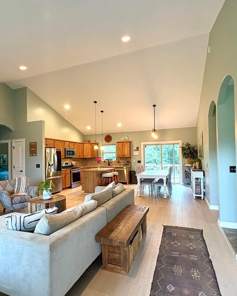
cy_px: 154
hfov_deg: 68.1
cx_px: 115
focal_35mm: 20
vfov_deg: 80.3
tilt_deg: +0.8
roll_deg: +2.0
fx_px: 175
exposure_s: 1/60
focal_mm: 2.22
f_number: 2.2
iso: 320
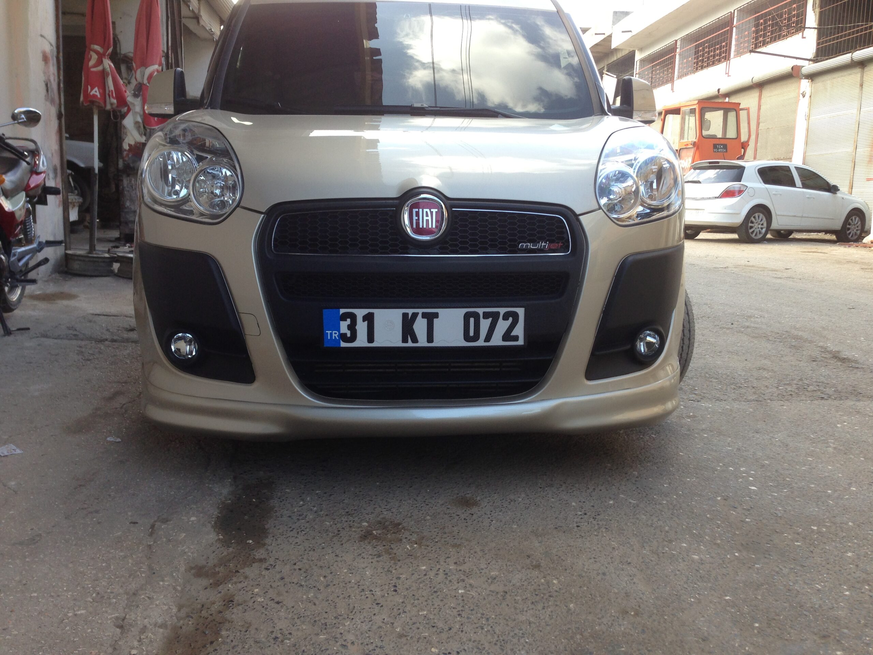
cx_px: 436
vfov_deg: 42.9
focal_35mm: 33
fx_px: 832
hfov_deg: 55.4
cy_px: 328
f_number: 2.4
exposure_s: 1/152
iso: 50
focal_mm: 4.13
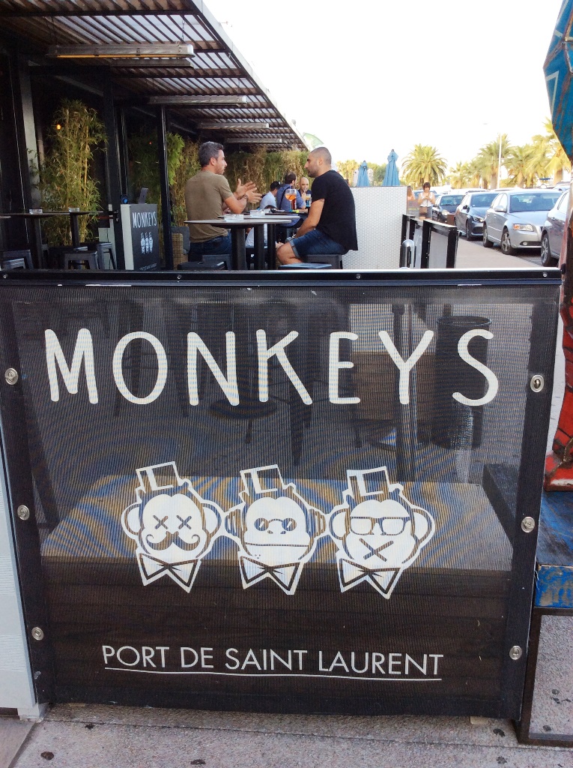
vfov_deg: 56.9
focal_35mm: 32
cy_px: 384
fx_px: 708
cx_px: 286
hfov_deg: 44.1
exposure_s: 1/104
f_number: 2.4
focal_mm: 3.3
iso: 32
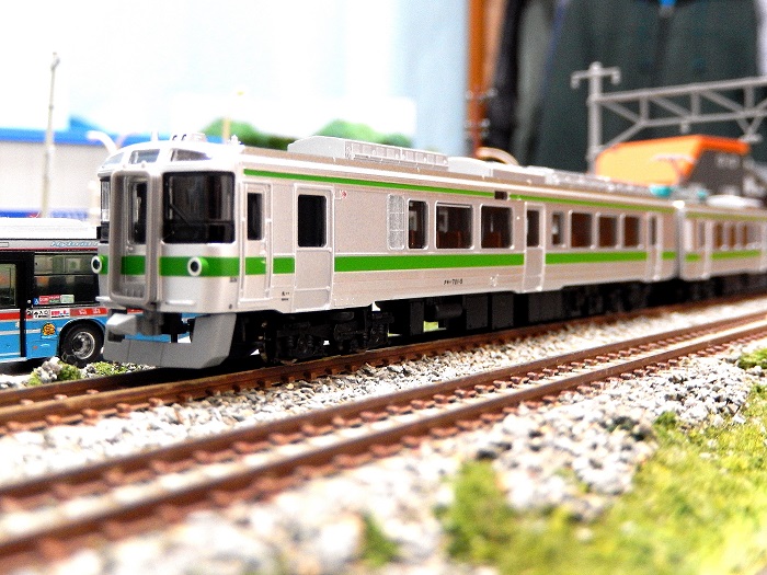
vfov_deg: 32.2
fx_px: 997
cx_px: 384
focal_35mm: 45
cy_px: 288
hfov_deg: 42.1
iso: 640
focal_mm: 8.1
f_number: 4.3
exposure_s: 1/8
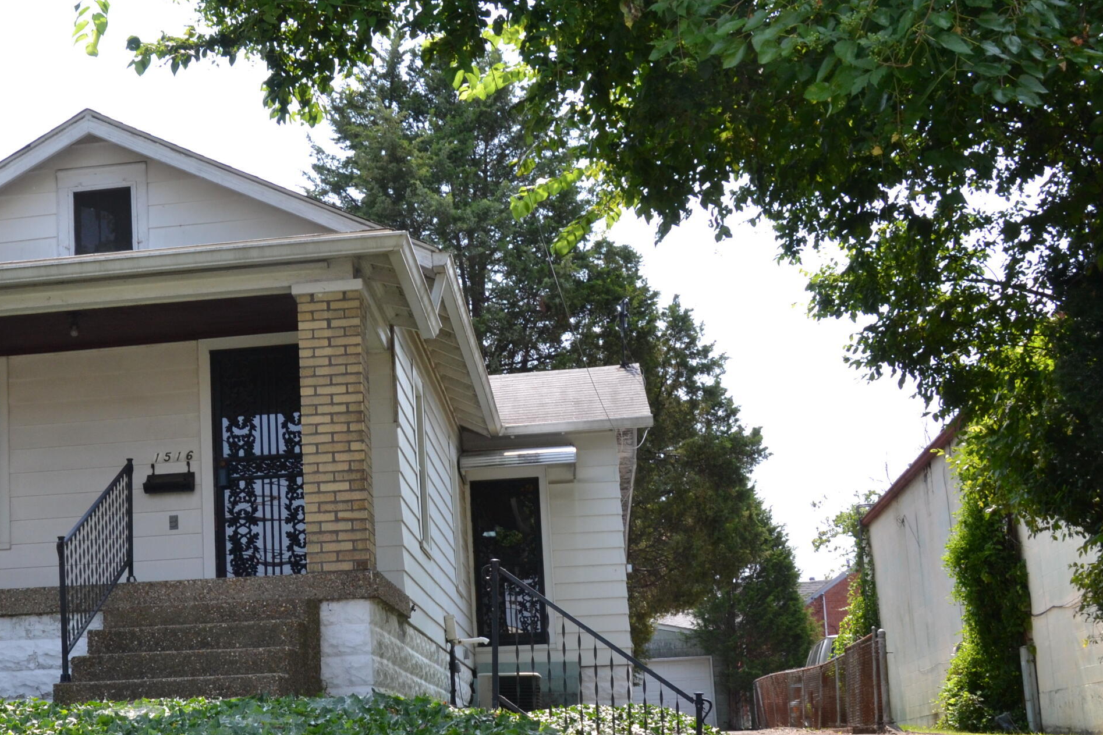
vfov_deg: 23.7
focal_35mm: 57
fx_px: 1746
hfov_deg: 34.3
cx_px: 274
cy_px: 465
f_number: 9
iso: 400
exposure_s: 1/320
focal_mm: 24
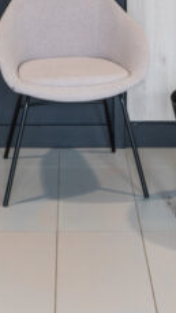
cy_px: -141
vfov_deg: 19.8
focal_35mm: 95
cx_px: 14
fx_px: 787
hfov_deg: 12.6
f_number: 8
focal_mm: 20
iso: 400
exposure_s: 1/25
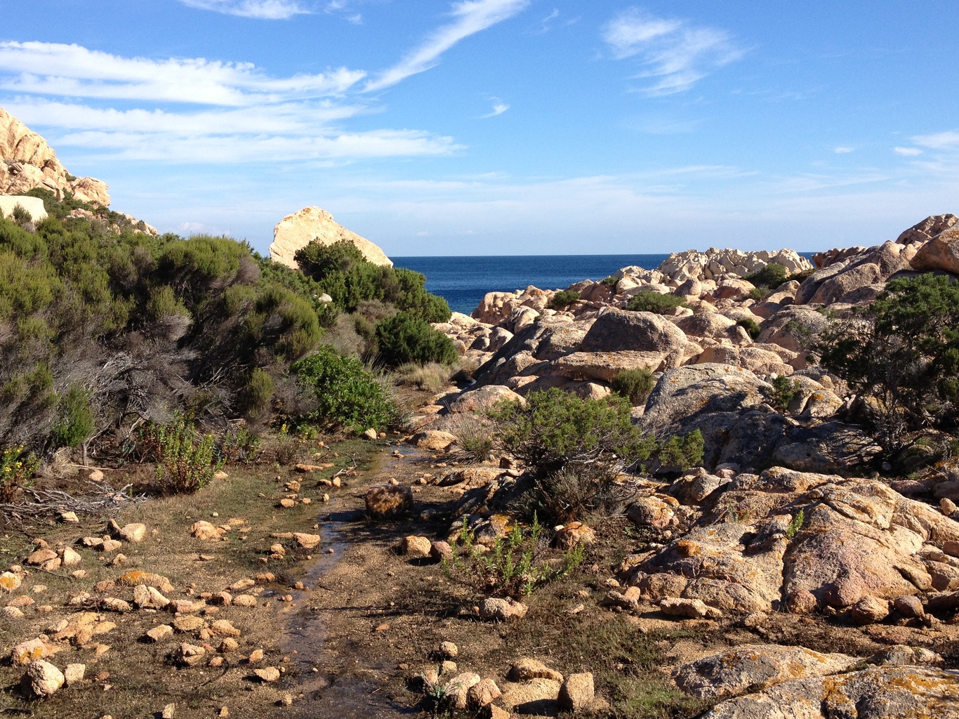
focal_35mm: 41
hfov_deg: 45.8
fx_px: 1136
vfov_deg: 35.1
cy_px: 351
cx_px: 468
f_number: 2.4
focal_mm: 4.28
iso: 64
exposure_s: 1/1255
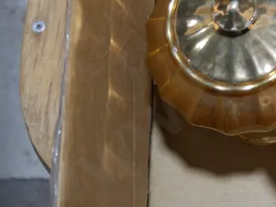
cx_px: 382
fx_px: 749
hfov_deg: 19.0
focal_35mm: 94
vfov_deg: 15.1
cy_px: -46
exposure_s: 1/100
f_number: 3.6
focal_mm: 15
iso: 200
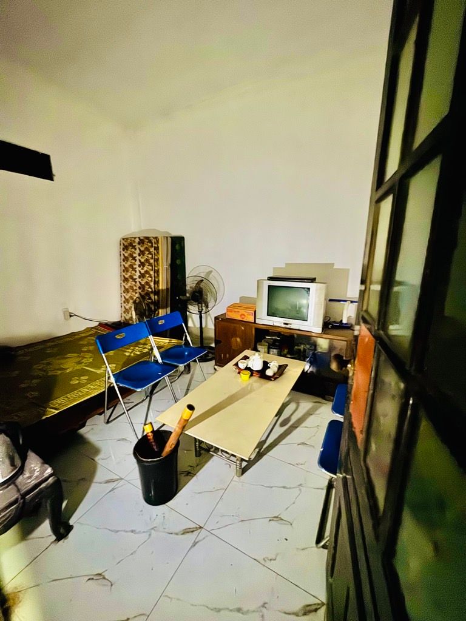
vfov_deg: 102.1
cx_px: 233
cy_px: 310
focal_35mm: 14
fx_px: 251
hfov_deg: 85.7
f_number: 2.2
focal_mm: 2.22
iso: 1600
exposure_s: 1/8
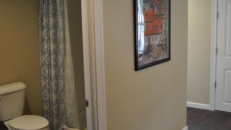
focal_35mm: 43
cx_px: 144
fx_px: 263
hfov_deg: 47.0
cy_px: 53
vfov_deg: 27.7
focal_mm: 20
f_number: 4
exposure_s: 1/60
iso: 560
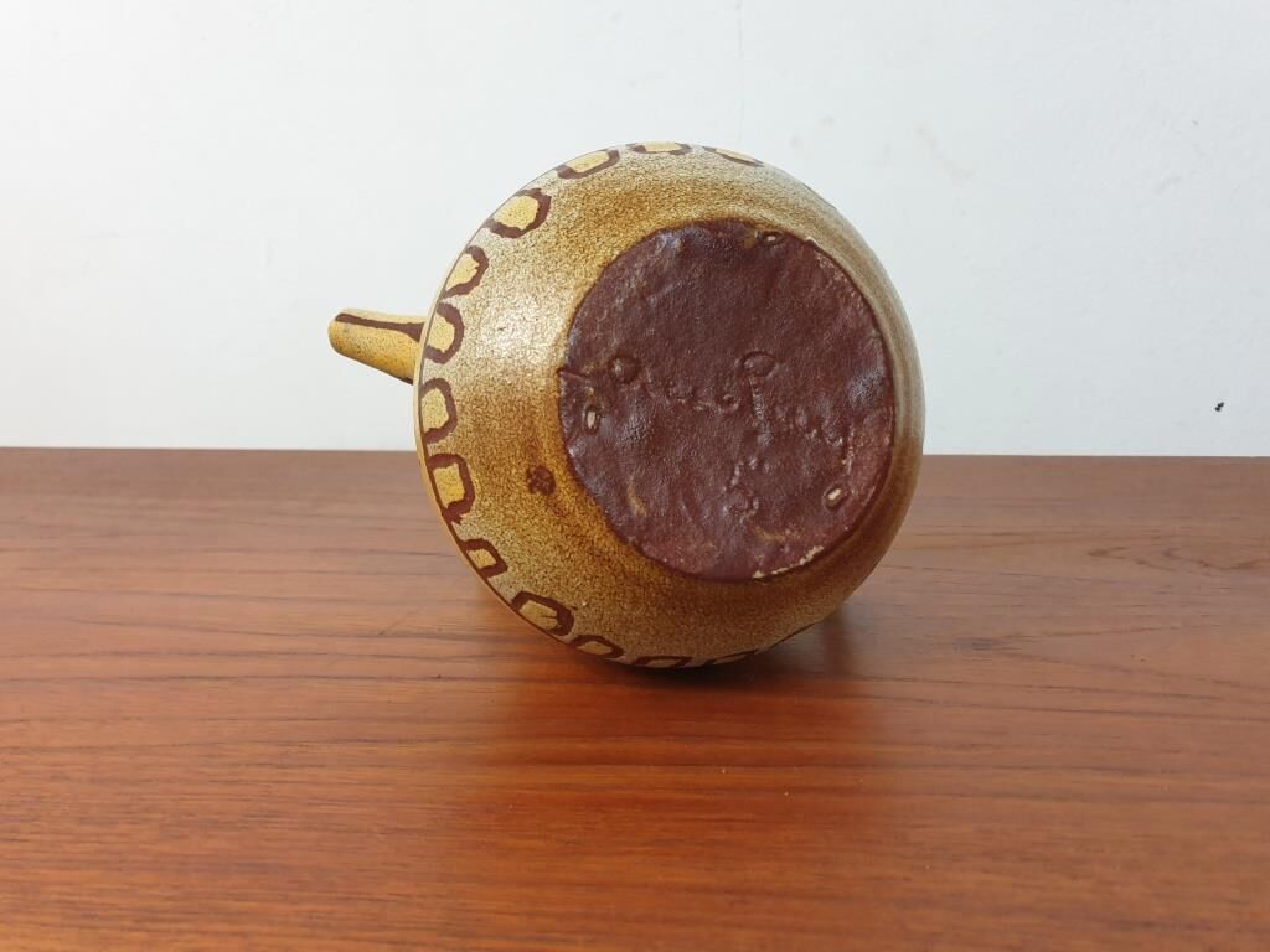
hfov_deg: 67.3
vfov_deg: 53.1
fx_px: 954
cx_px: 635
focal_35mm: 26
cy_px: 476
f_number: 1.5
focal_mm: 4.3
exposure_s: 1/50
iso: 320
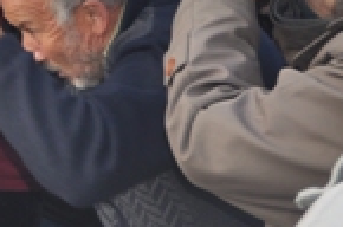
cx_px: -289
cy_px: -141
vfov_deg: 9.1
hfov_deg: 12.7
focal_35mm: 146
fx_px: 1388
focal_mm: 22
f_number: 5
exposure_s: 1/200
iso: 200
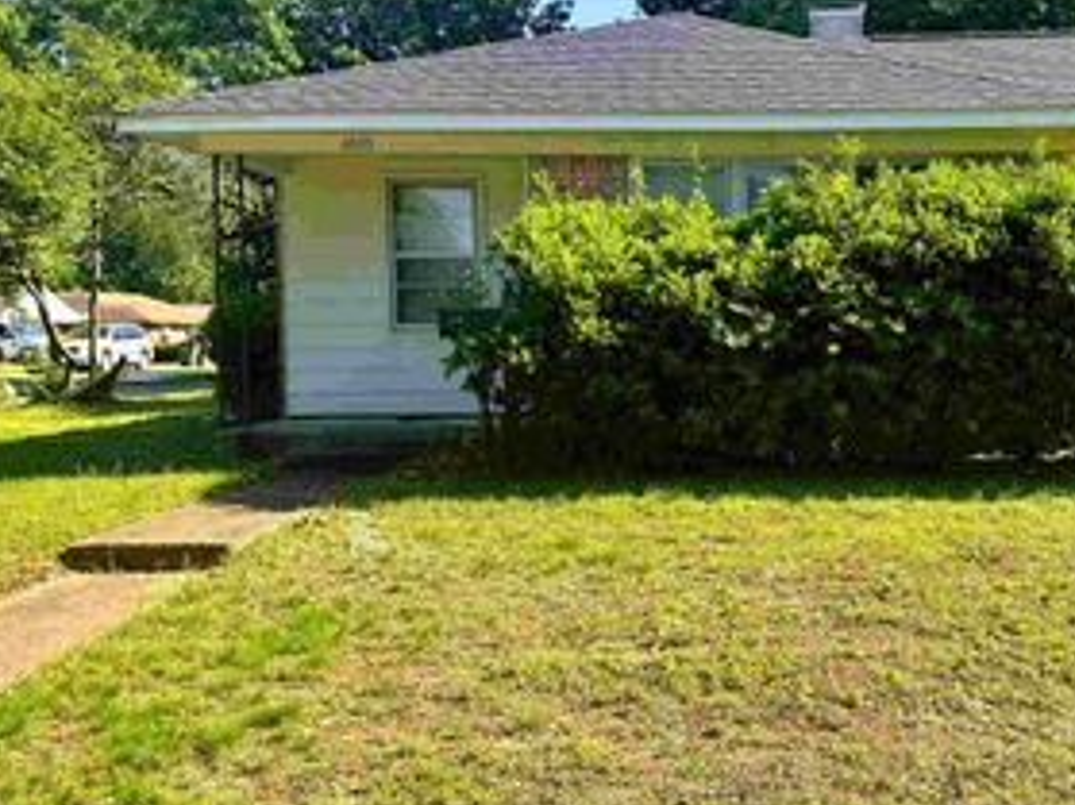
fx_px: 1335
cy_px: 402
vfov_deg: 33.6
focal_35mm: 43
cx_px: 805
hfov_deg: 42.5
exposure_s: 1/1869
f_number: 1.78
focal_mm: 6.76
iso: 80
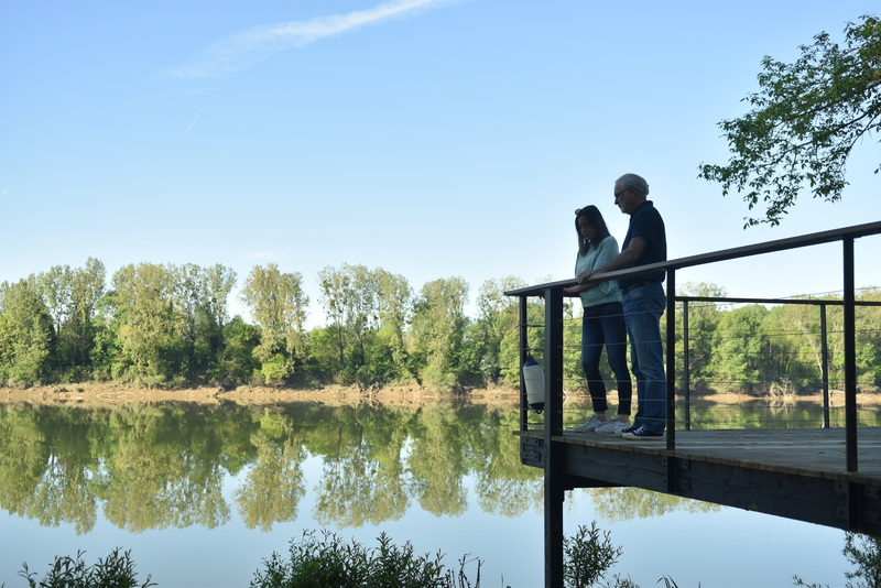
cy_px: 294
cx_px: 440
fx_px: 1028
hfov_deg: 46.4
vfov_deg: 31.9
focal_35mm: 42
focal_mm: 28
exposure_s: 1/800
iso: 100
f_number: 4.5
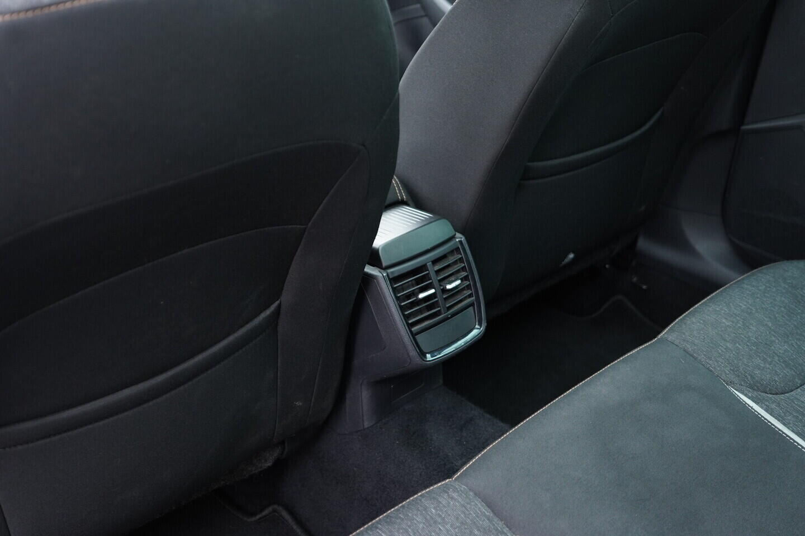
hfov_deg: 53.1
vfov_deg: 36.9
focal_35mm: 36
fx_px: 805
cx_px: 402
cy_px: 268
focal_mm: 24
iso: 640
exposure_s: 1/40
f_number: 2.8
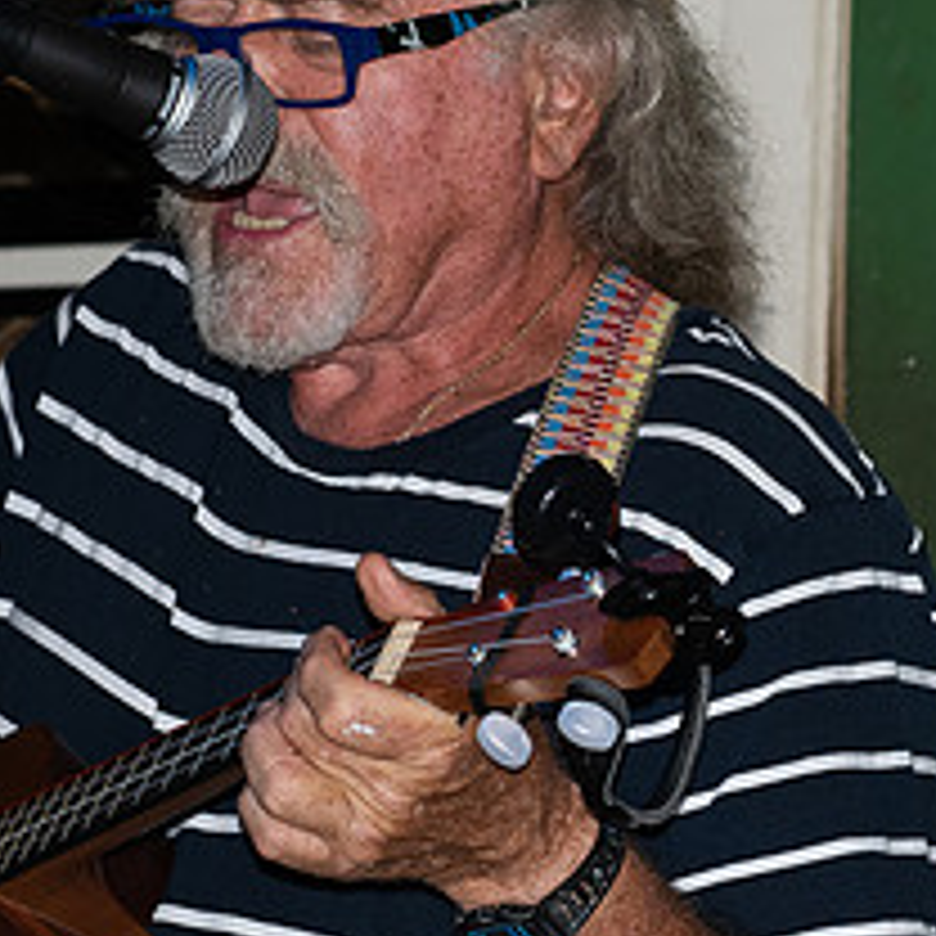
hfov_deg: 6.4
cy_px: 356
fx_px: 8260
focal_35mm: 270
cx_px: 1418
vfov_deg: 6.5
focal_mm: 85
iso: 800
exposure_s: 1/160
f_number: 5.6
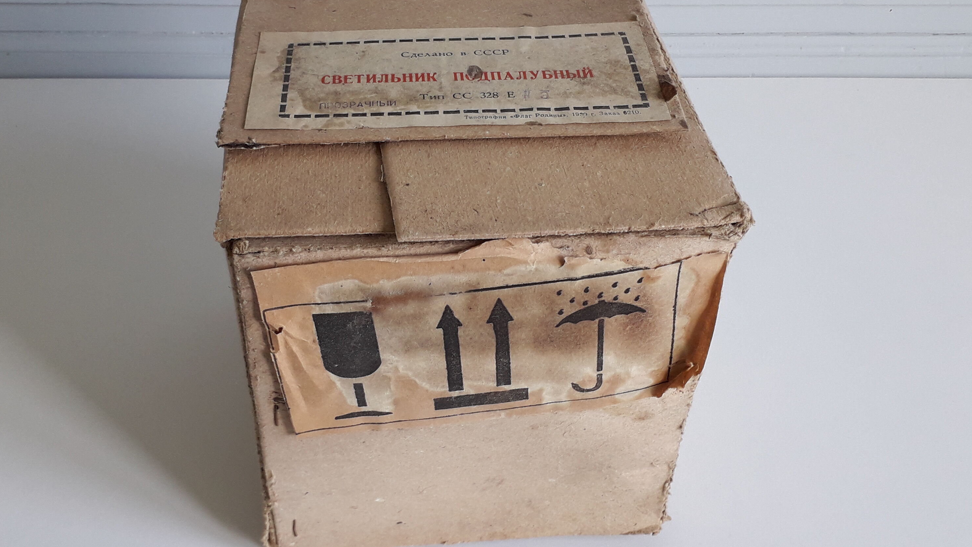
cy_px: 221
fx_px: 1057
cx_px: 391
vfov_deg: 28.9
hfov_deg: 49.1
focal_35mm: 41
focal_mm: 3.6
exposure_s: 1/50
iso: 50
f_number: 1.9
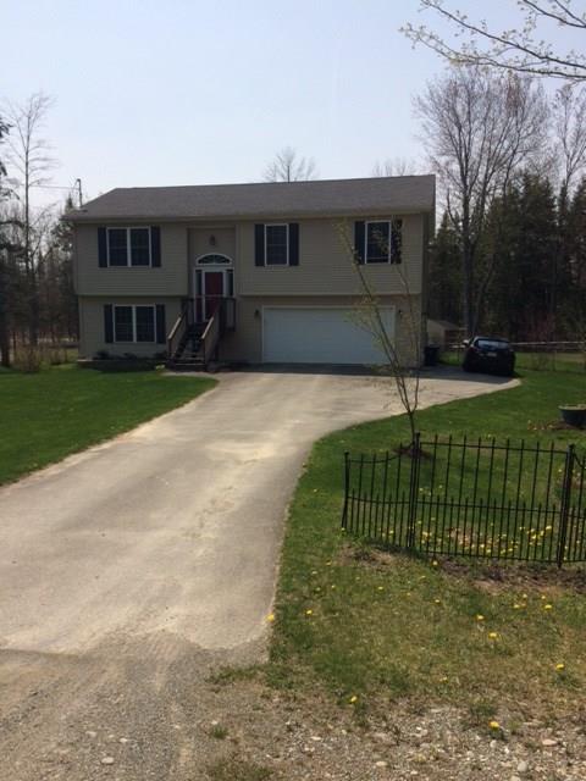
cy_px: 390
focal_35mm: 29
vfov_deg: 61.7
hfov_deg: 48.2
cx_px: 293
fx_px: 655
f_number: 2.2
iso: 40
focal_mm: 4.15
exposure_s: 1/4566
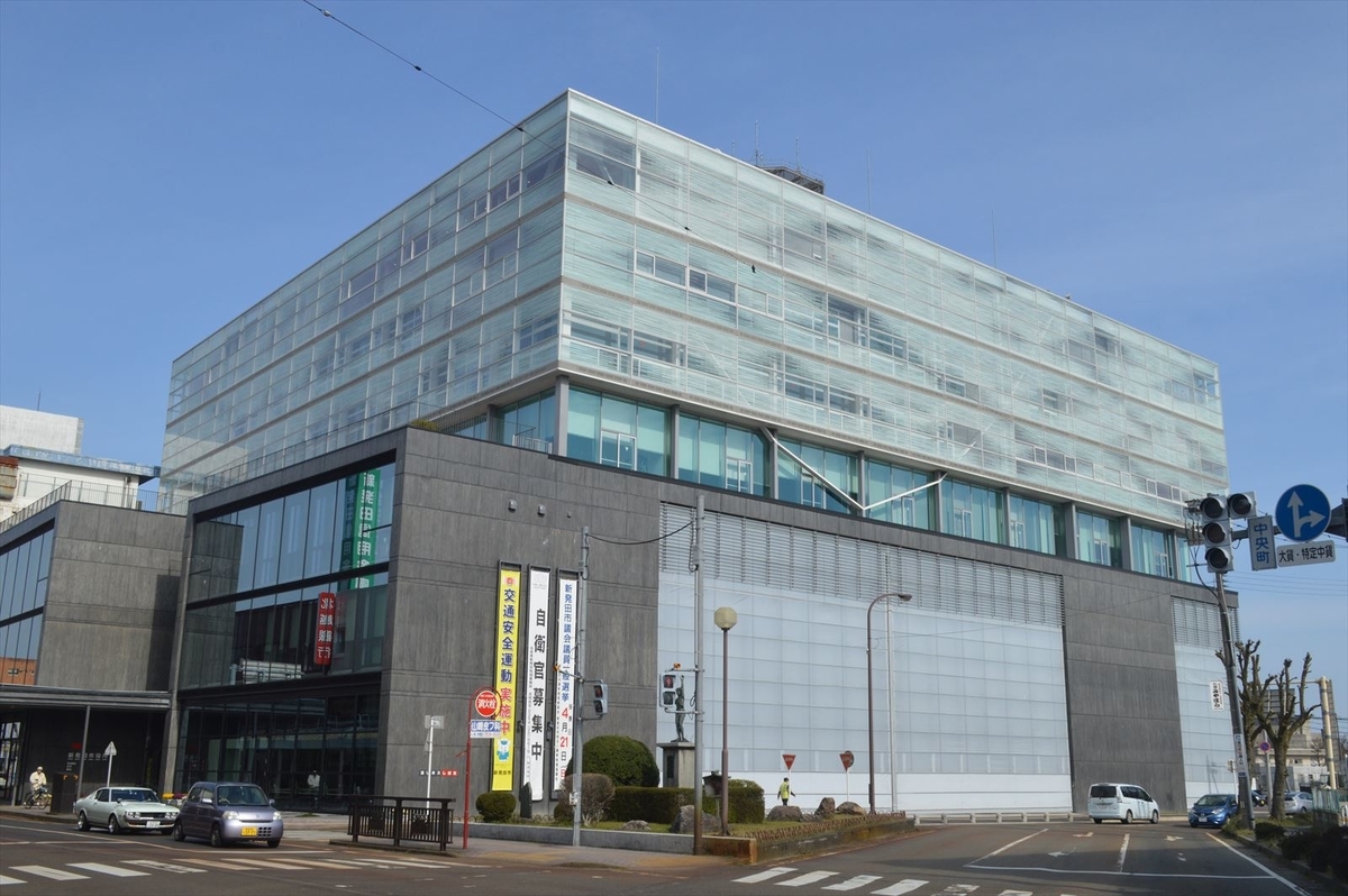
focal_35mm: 33
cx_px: 674
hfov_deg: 57.3
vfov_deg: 39.9
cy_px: 448
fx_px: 1235
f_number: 11
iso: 400
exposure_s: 1/500
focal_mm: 22
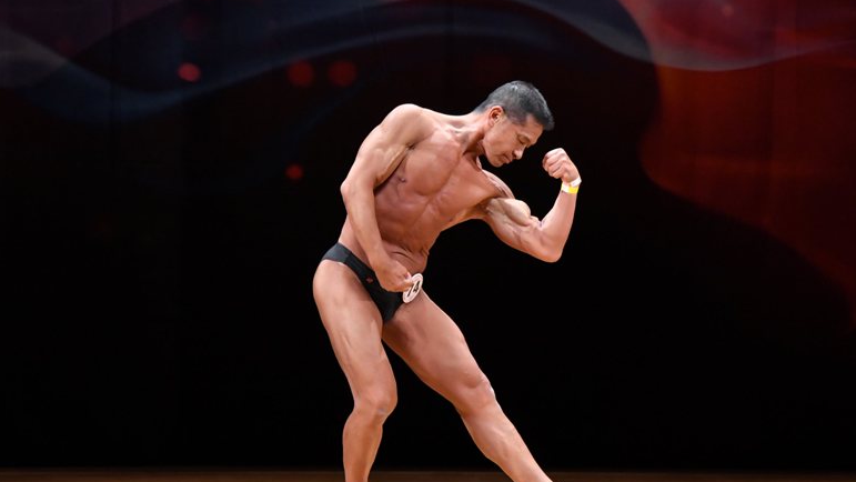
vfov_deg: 4.1
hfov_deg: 7.2
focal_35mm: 300
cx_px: 427
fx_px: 6810
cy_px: 269
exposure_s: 1/400
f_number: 5.6
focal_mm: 190
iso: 4000
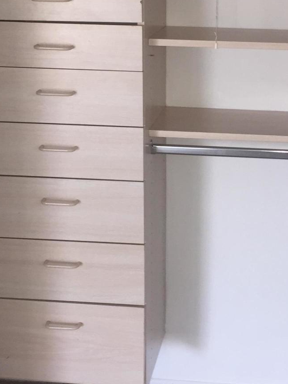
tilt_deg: -13.1
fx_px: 744
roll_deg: +0.0
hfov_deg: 21.8
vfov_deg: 28.7
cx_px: 207
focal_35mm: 67
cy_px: 119
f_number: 2.2
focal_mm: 4.15
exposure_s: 1/30
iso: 64
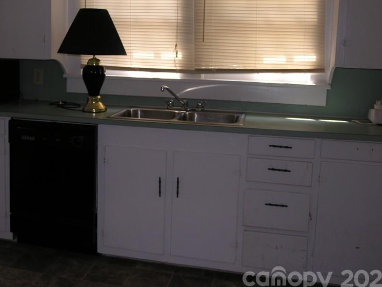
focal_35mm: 44
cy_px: 107
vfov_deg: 32.7
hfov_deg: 42.4
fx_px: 486
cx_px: 132
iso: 50
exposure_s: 1/60.1
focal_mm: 8.1
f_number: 2.9
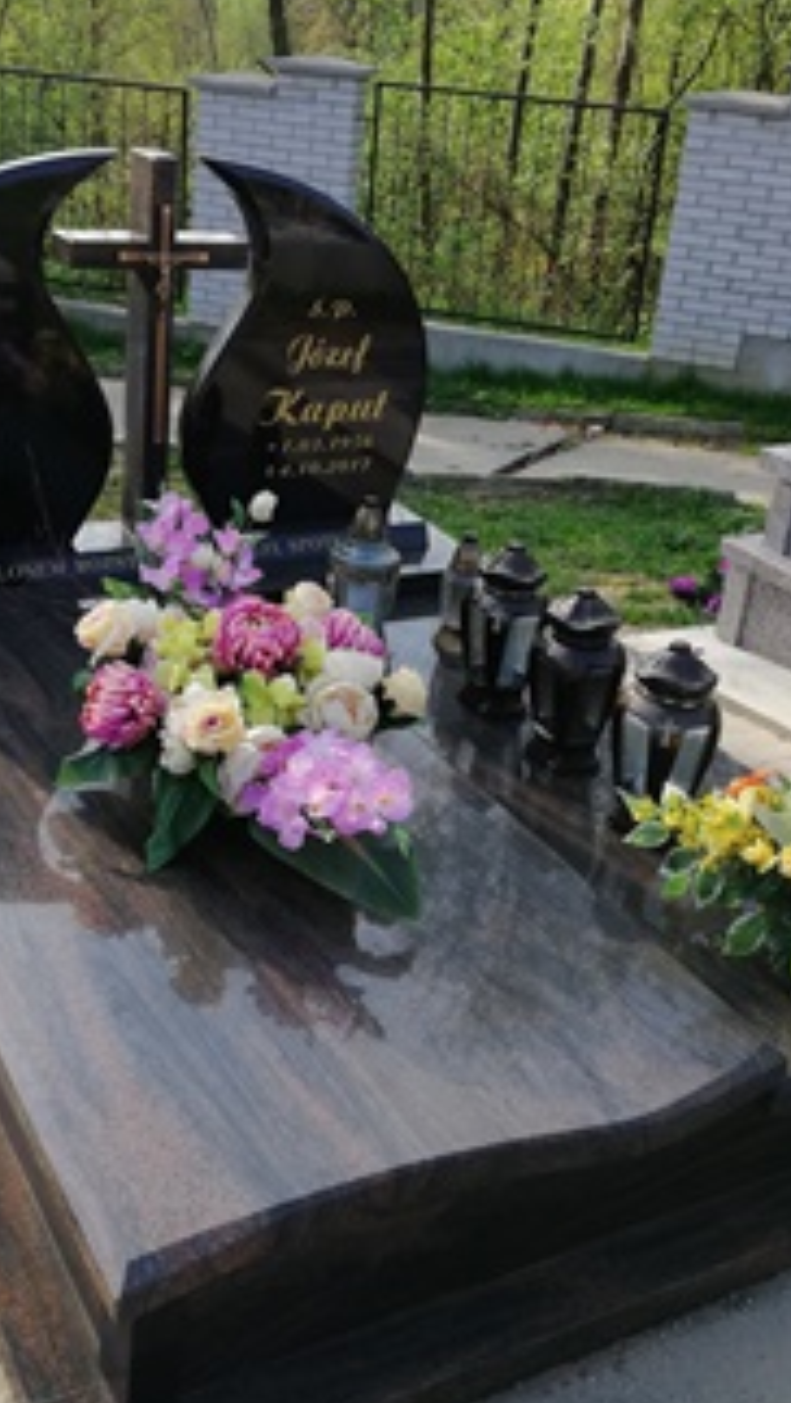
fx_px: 1564
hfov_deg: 28.3
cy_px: 623
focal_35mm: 42
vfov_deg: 48.3
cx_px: 335
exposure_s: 1/494
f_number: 2.2
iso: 50
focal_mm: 3.81
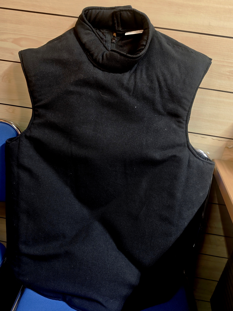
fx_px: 206
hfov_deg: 58.9
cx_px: 116
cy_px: 156
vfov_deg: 73.9
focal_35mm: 23
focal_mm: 6.55
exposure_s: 1/24
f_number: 1.62
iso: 640
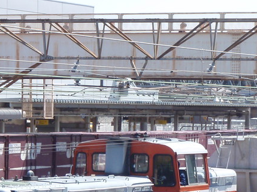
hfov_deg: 9.1
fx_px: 1617
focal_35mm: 218
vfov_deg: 6.7
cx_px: 155
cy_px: 246
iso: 64
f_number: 5
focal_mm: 13.18
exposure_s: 1/200
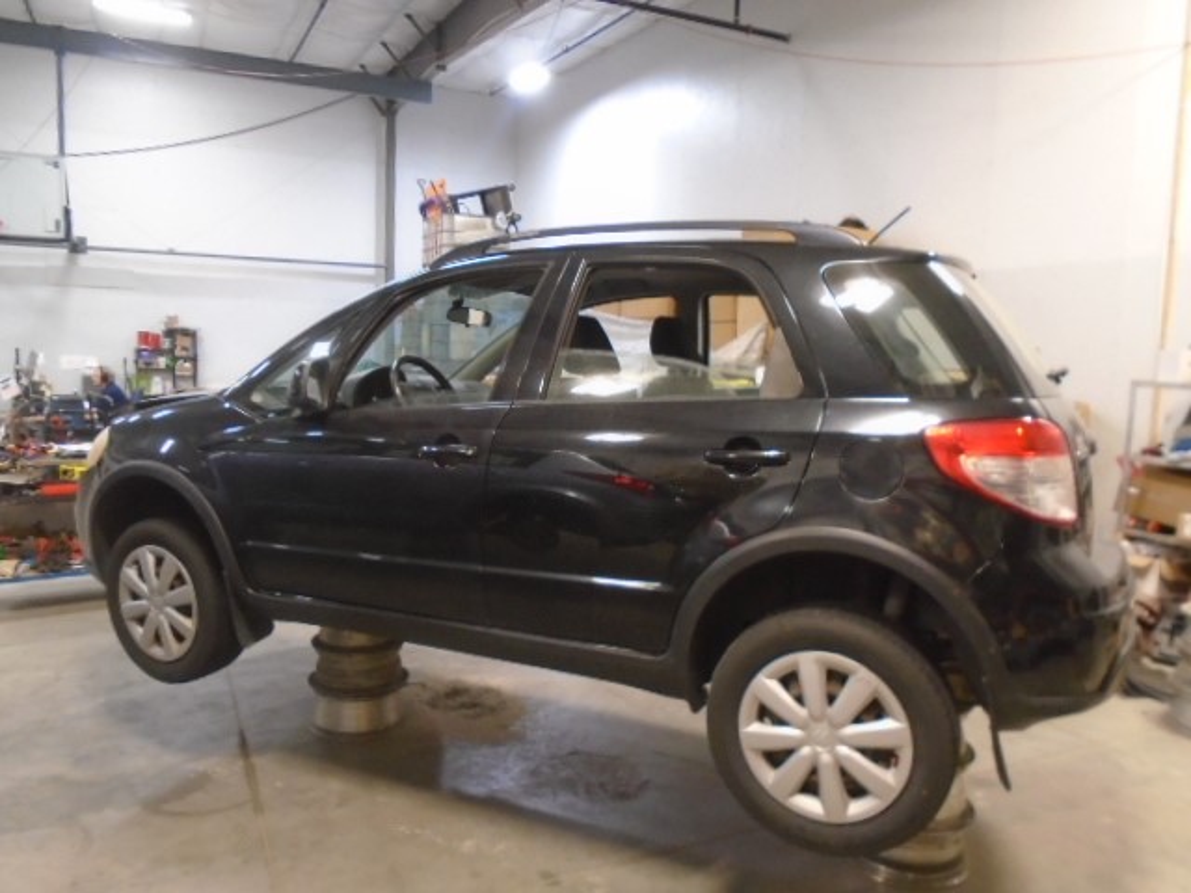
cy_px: 446
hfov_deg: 67.3
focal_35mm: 26
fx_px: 895
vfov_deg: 53.1
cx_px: 596
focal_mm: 4.6
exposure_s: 1/13
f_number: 3.2
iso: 400
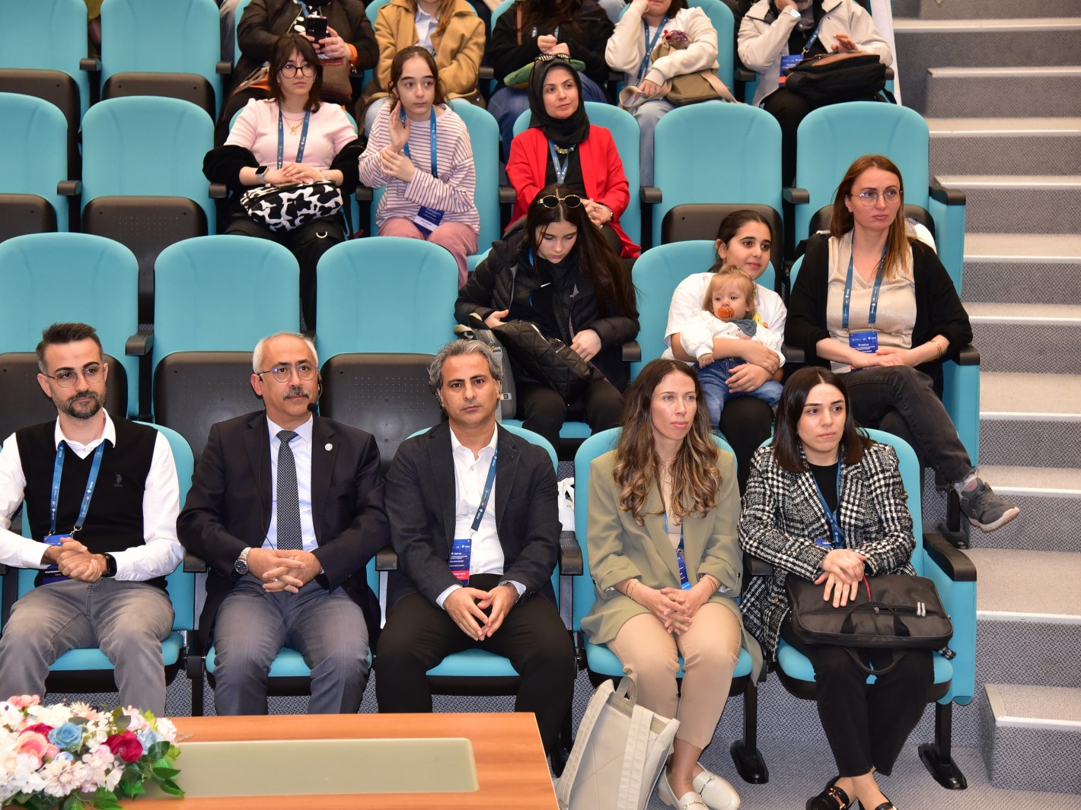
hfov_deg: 28.5
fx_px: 2124
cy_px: 405
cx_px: 482
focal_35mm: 68
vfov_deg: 21.6
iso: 2500
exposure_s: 1/200
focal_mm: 62
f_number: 4
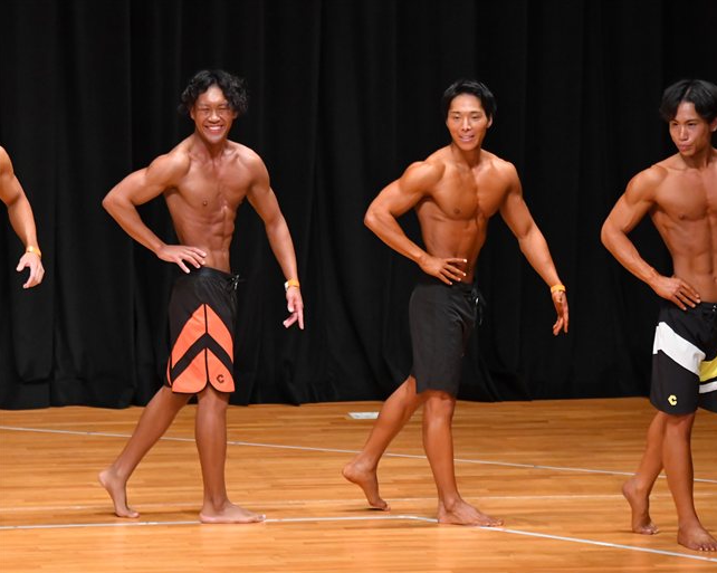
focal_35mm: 306
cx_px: 431
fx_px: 6490
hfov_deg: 6.3
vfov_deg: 5.1
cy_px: 287
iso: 5000
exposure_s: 1/400
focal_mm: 180
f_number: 5.6
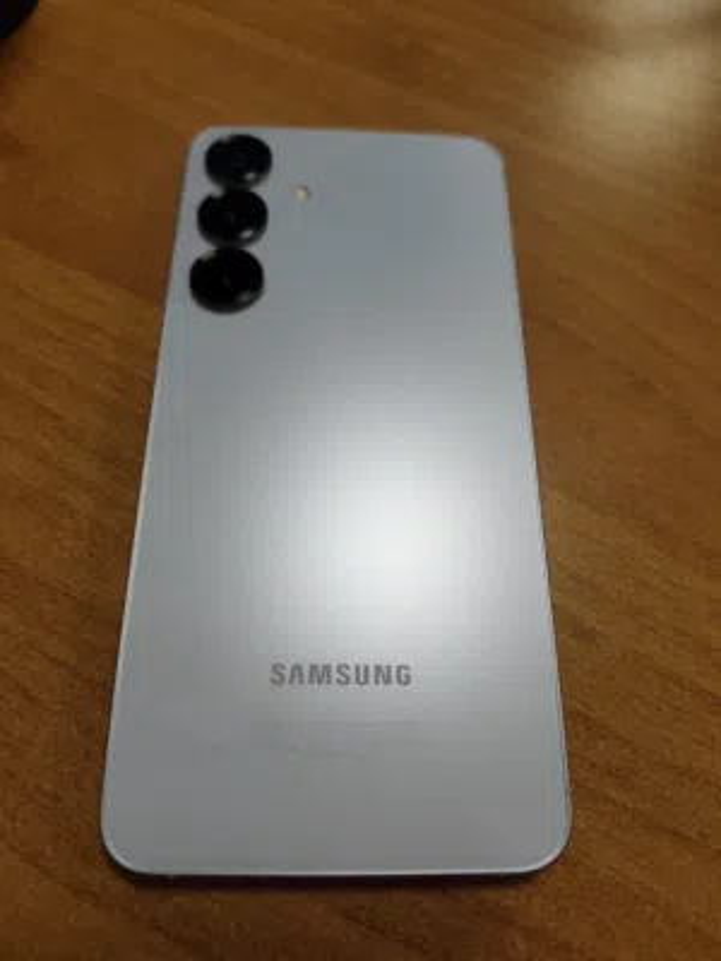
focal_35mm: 23
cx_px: 360
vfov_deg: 73.9
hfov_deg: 58.9
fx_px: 639
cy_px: 480
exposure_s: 1/100
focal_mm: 6.04
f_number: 1.7
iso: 200
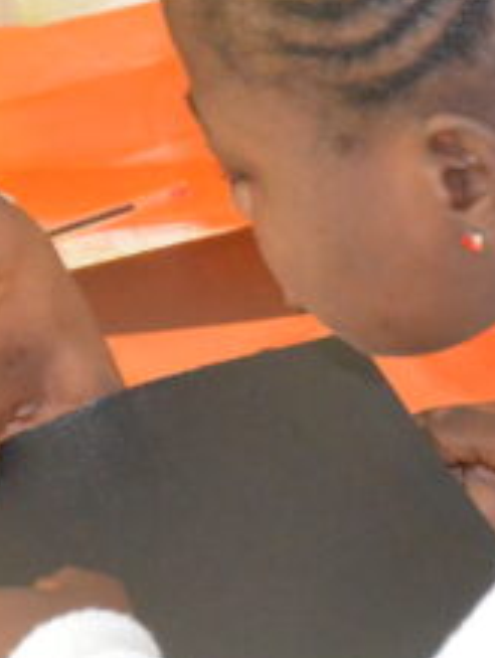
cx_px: -118
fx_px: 6432
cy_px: 181
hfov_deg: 4.4
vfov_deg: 5.9
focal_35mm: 338
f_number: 8
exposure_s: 1/80
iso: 5000
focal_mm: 50
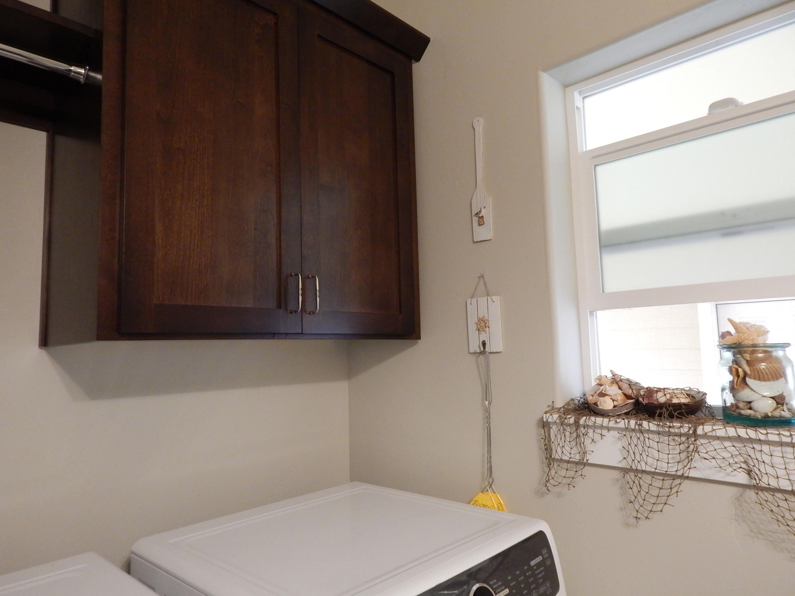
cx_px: 398
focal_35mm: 22
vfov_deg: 61.1
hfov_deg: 76.4
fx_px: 505
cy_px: 298
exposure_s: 1/25
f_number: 3
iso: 400
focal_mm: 4
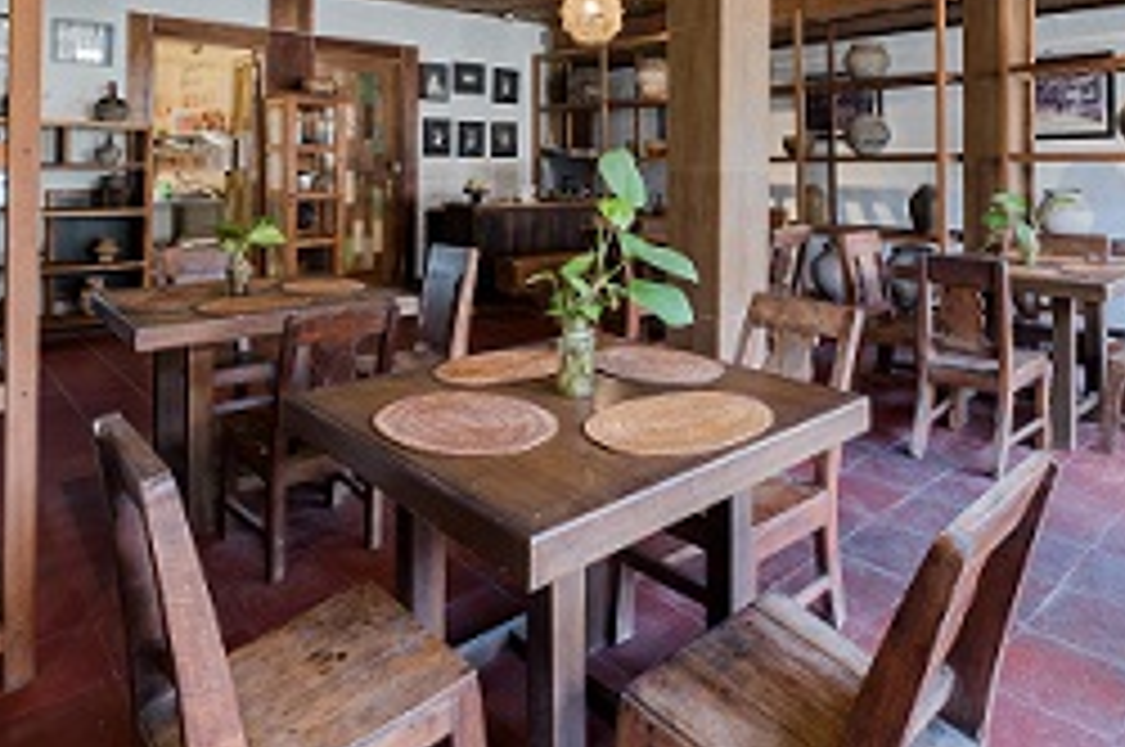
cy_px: 166
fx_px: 749
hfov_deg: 73.4
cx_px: 639
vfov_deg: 50.3
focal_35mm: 24
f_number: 9
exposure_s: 1
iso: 500
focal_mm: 10
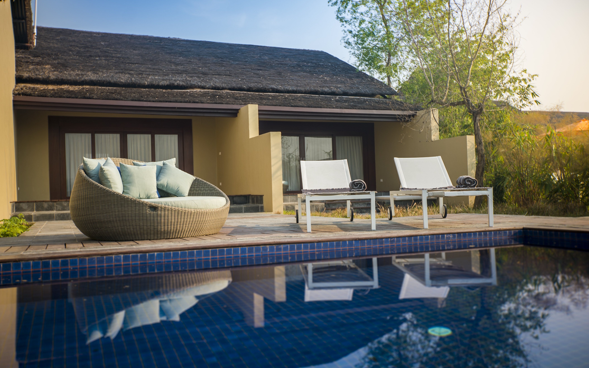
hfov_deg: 54.0
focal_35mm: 36
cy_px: 182
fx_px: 578
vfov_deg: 35.3
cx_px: 294
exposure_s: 1/800
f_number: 2.8
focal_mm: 35
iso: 100
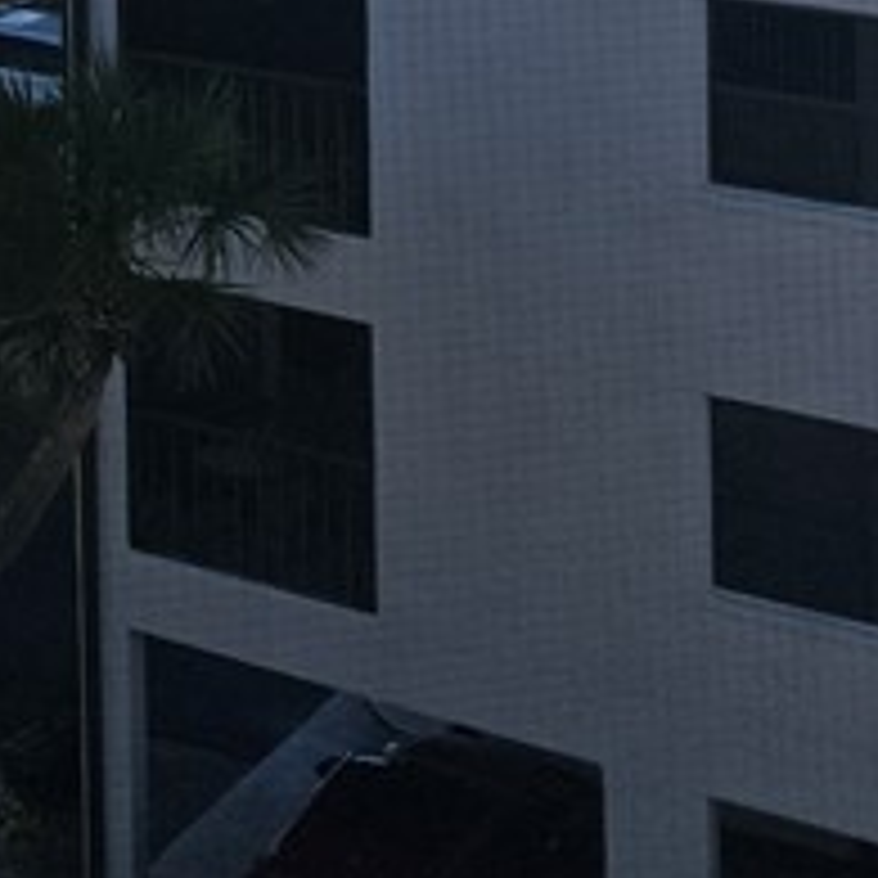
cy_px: -653
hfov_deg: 13.1
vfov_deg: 14.5
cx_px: -1094
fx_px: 3070
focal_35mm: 107
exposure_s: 1/497
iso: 10
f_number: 1.7
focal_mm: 6.3
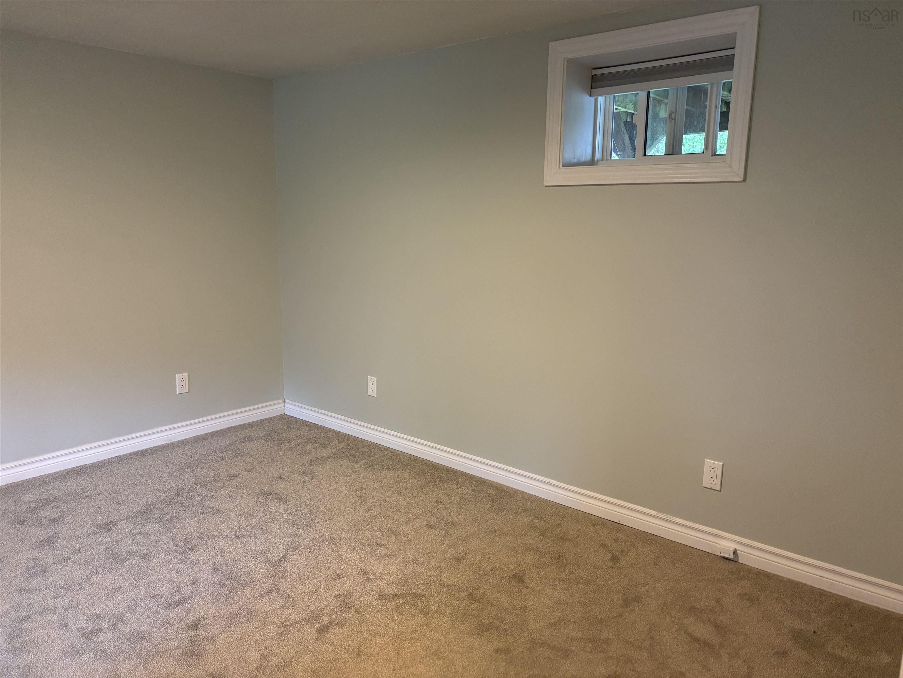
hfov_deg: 67.3
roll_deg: -0.9
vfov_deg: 53.1
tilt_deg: -10.9
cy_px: 339
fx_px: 678
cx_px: 452
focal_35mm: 26
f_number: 1.6
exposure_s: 1/60
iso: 400
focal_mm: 5.96
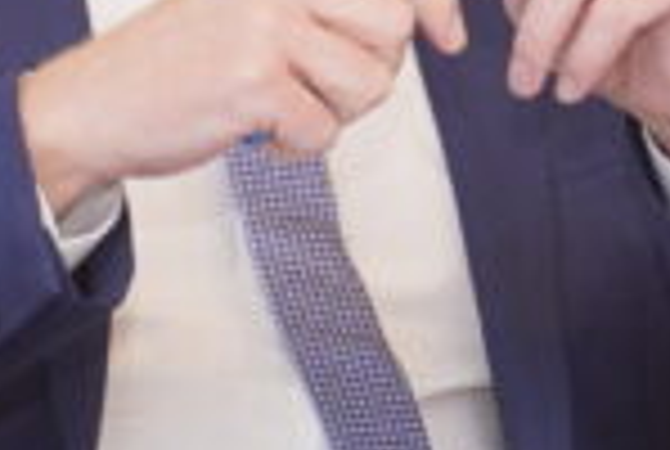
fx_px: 6844
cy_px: -158
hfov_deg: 5.6
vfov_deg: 3.8
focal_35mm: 367
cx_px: 166
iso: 320
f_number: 5.6
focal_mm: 50
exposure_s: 1/80
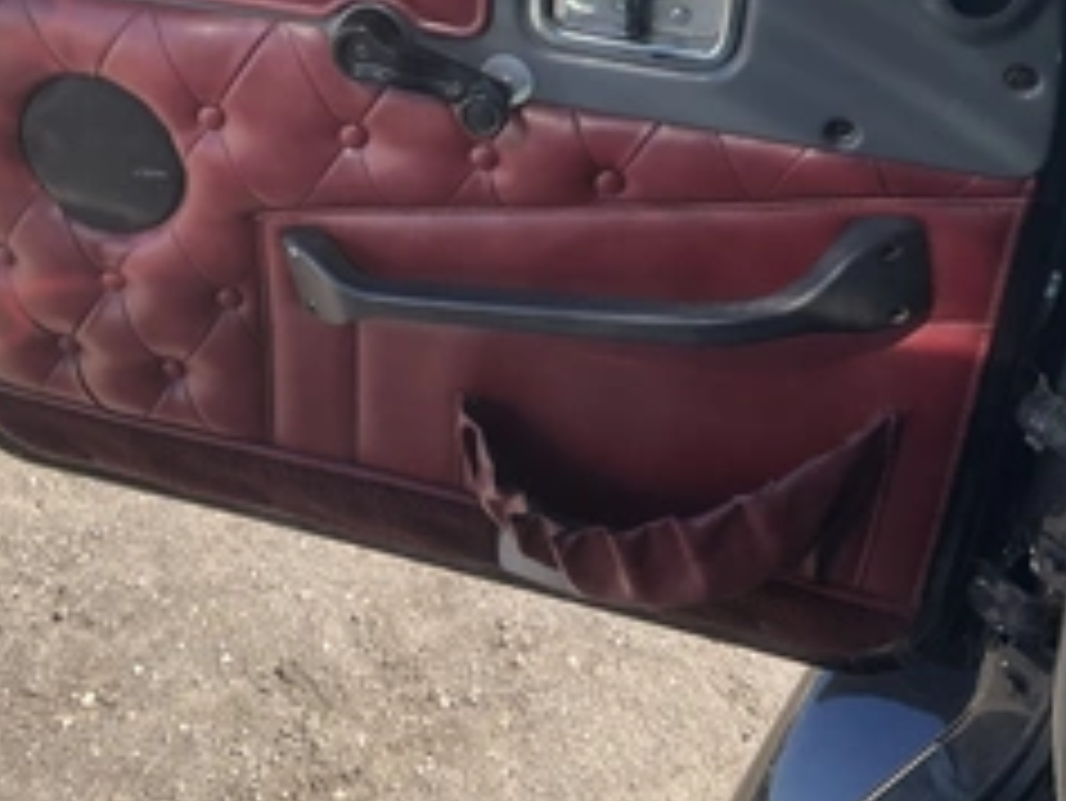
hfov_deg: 38.7
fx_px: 1510
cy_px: 144
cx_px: 409
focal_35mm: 49
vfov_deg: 29.0
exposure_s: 1/442
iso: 25
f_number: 1.8
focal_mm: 3
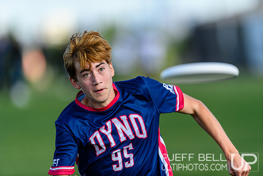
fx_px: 2923
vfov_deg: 3.4
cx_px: 132
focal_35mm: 400
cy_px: 88
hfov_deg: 5.2
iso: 100
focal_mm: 400
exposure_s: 1/2000
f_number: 3.2
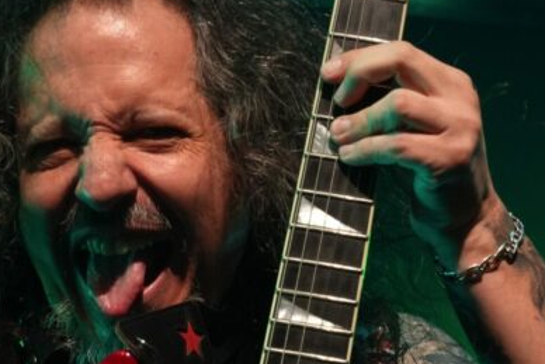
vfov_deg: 14.3
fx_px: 1439
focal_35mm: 95
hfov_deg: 21.4
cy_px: 322
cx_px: 346
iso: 2500
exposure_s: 1/160
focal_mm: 32
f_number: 4
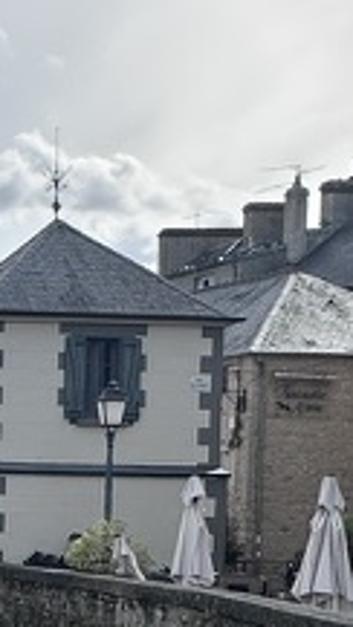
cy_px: 503
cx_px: -448
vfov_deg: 28.7
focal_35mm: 72
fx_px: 1199
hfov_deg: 13.3
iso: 50
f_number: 2.2
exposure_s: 1/2020
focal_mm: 2.22
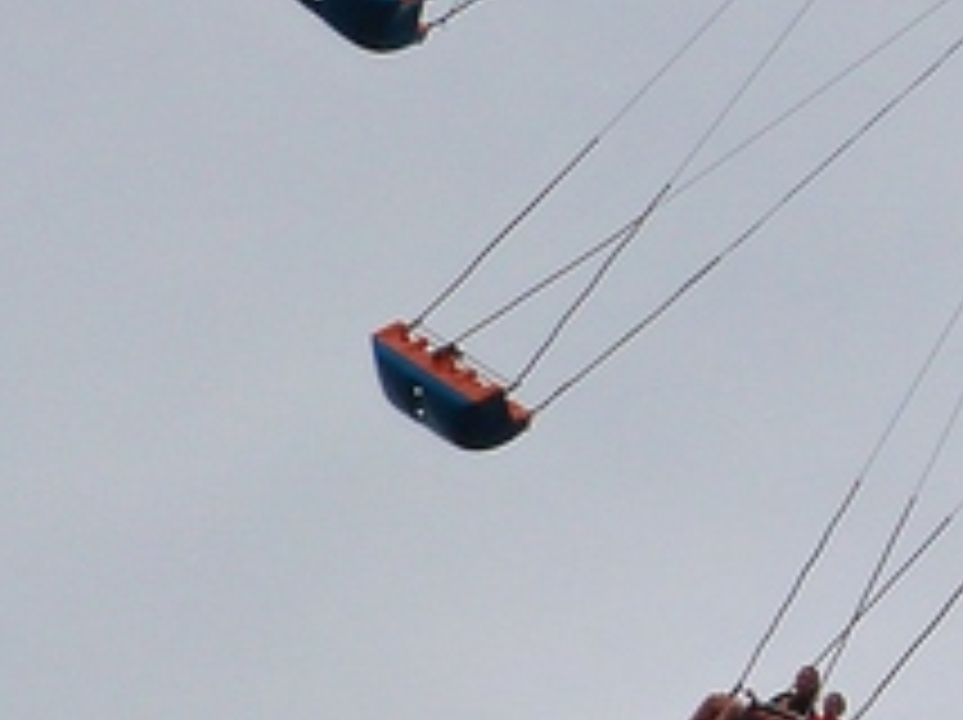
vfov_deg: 4.8
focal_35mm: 309
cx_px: 2012
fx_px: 8587
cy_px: 288
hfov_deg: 6.2
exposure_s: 1/800
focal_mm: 11.8
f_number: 5.6
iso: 100
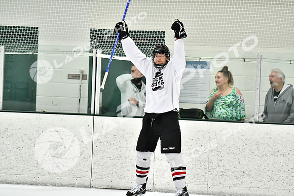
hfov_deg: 10.5
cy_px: 98
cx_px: 147
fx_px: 1593
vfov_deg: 7.0
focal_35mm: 195
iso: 5000
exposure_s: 1/1250
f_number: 2.8
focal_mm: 130
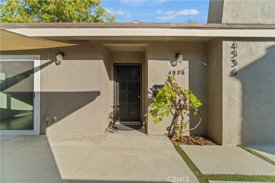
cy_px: 92
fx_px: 115
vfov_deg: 77.3
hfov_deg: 100.4
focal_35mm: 15
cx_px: 138
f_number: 4
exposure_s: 1/250
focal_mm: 10
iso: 200
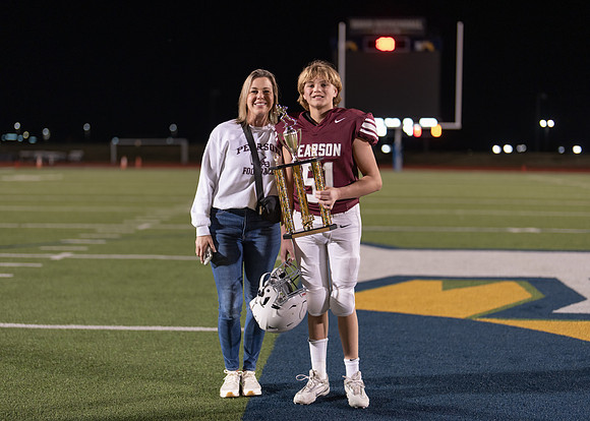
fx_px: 993
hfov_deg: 33.1
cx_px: 282
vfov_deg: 23.9
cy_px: 210
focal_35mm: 59
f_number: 1.2
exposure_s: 1/320
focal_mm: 50
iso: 320
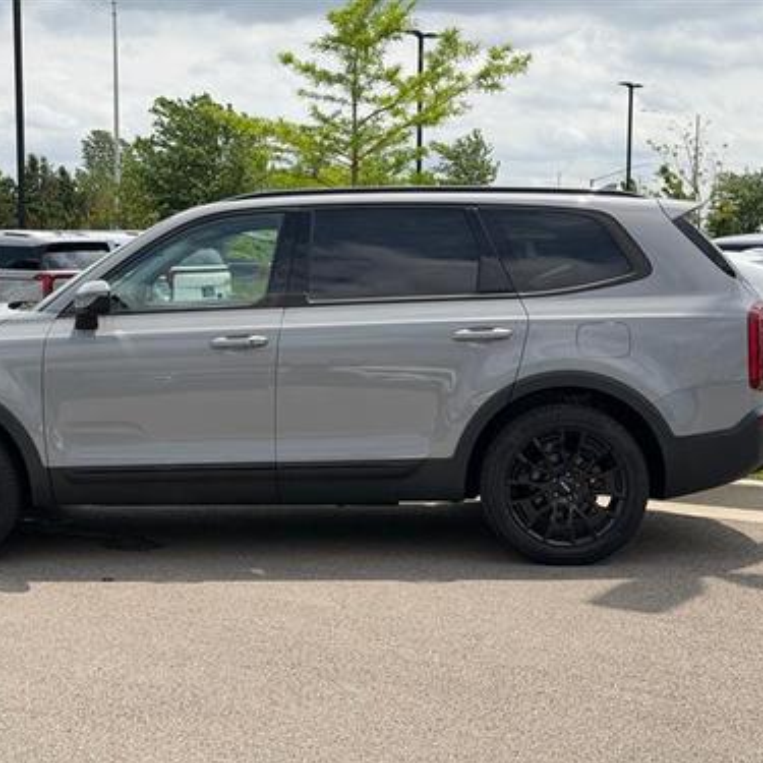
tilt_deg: -5.4
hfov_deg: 29.9
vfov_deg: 30.0
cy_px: 383
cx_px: 277
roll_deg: +0.2
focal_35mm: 57
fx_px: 1421
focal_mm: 6.76
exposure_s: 1/4878
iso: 64
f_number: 1.78
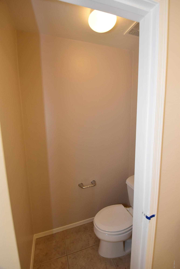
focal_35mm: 15
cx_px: 90
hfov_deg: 77.4
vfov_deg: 100.4
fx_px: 112
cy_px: 134
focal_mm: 10
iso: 800
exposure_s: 1/80
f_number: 4.5
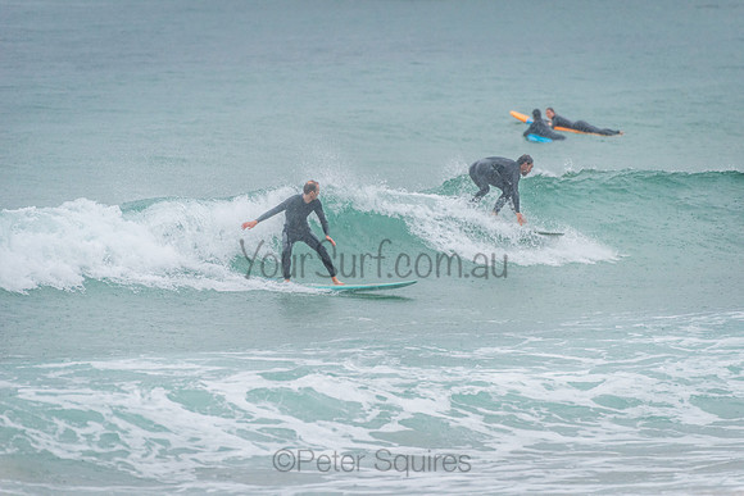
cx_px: 372
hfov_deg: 4.1
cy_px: 248
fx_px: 10335
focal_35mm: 500
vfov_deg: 2.8
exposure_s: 1/320
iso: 900
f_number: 5.6
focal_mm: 500
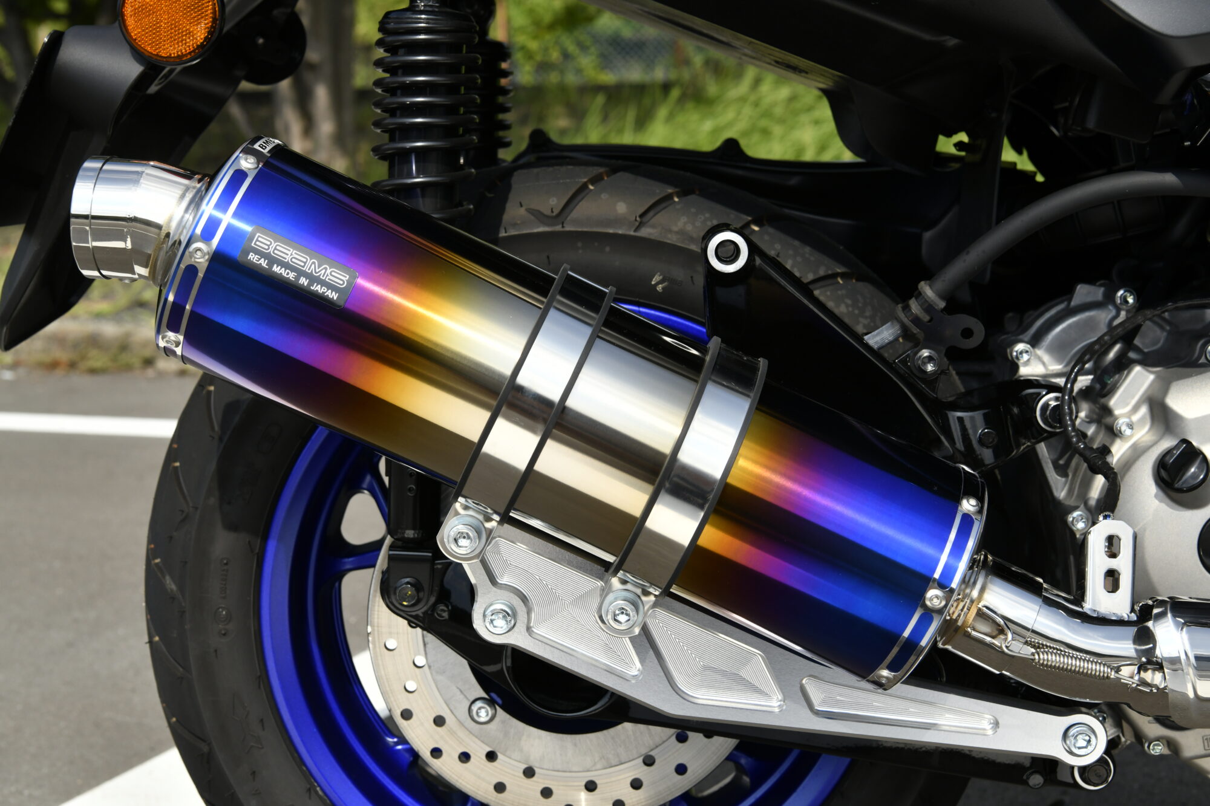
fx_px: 1882
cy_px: 403
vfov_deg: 24.2
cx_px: 605
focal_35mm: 56
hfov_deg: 35.6
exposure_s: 1/1250
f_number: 10
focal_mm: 56
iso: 500
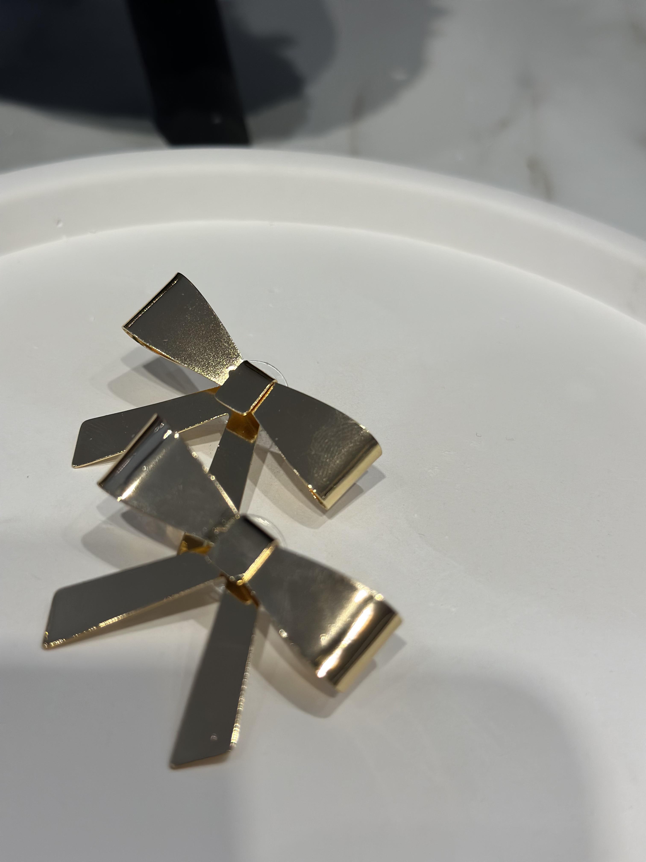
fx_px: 1194
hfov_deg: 30.3
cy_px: 431
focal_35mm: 48
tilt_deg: -39.5
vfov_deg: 39.7
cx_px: 323
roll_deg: -10.3
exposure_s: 1/785
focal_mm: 6.86
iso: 80
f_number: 1.78
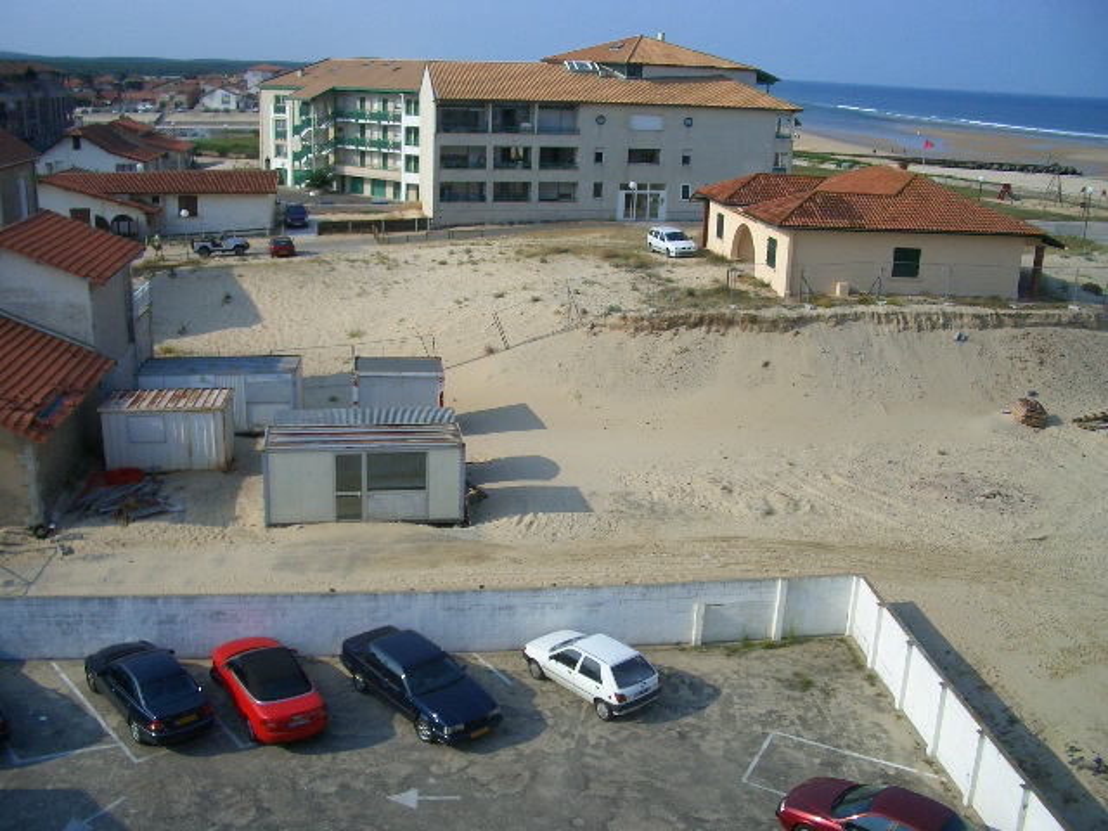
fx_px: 1120
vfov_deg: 40.7
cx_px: 554
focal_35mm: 35
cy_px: 416
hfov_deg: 52.6
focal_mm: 5.8
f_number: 4.3
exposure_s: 1/800
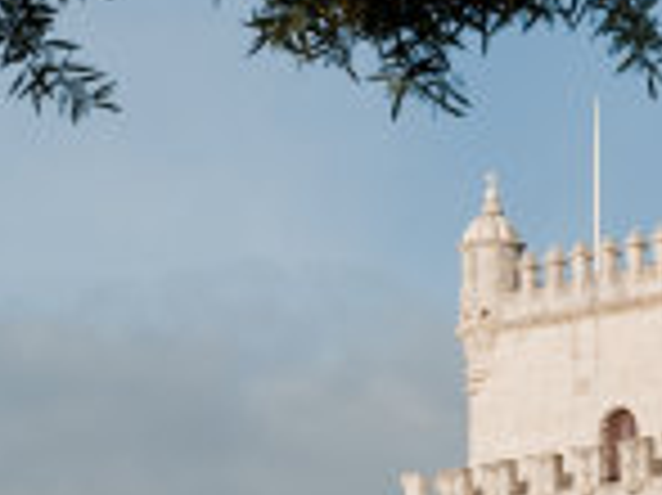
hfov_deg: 9.0
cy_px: 664
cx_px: 536
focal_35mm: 220
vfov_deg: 6.7
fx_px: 4204
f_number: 13
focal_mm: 55
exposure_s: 1/250
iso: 200
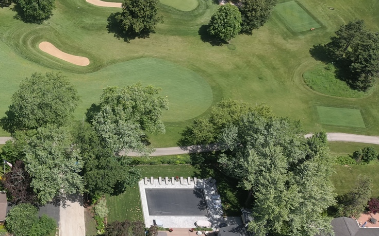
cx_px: 20
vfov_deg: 23.9
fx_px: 558
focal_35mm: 54
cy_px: 149
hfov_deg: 34.8
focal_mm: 4.74
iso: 100
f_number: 1.8
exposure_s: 1/800
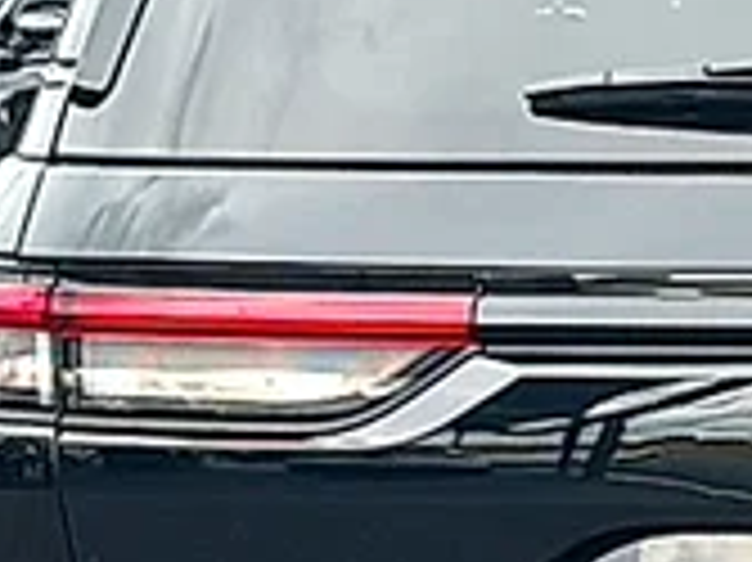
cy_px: 569
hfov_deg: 12.5
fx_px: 3278
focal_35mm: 151
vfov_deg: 9.7
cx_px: 1103
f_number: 1.78
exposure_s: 1/664
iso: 80
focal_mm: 6.86
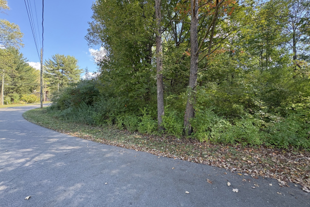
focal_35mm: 15
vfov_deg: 77.4
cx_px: 157
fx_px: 129
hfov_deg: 100.4
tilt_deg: +0.8
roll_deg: +2.1
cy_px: 101
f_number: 2.2
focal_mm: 2.22
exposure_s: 1/132
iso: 100
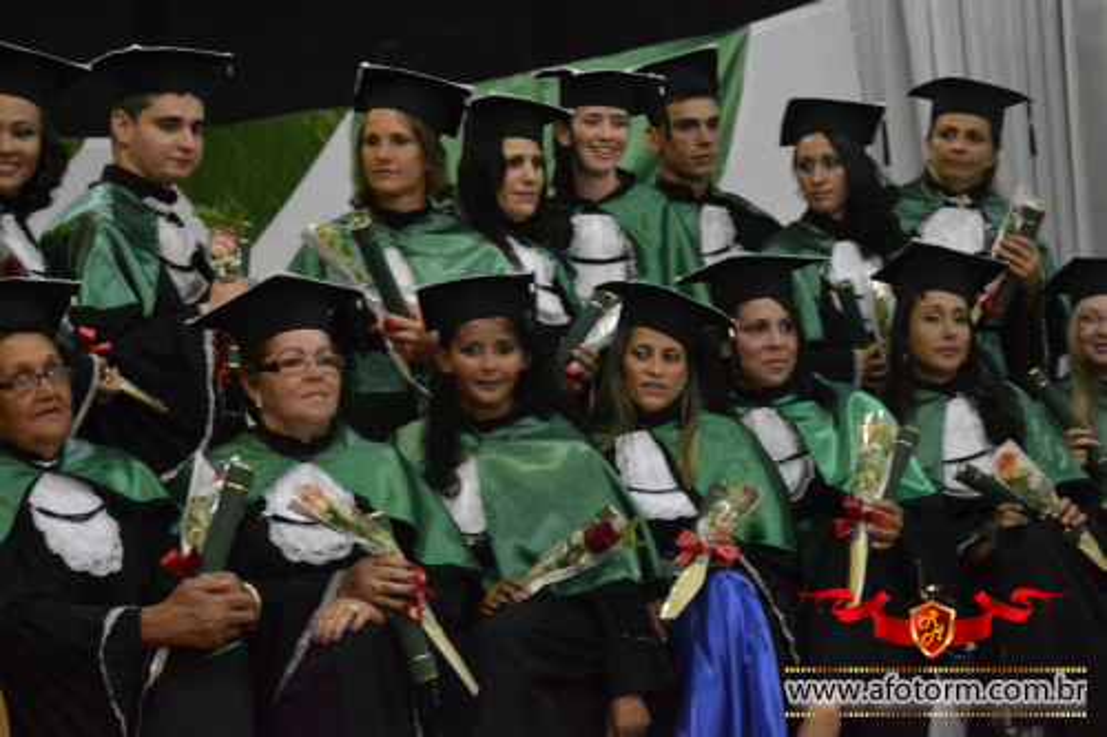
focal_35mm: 87
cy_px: 368
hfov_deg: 23.4
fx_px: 2674
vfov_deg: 15.7
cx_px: 554
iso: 3200
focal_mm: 58
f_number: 5
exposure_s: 1/30
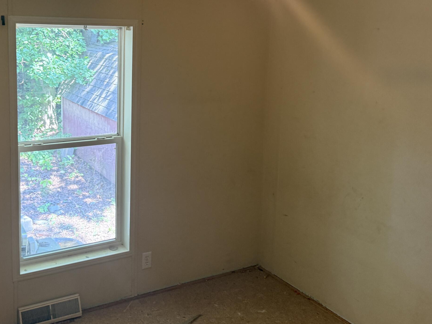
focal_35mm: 39
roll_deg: -1.5
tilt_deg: -6.1
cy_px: 106
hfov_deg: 47.1
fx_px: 487
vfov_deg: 36.4
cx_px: 143
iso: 250
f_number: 1.78
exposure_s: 1/60
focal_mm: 6.76
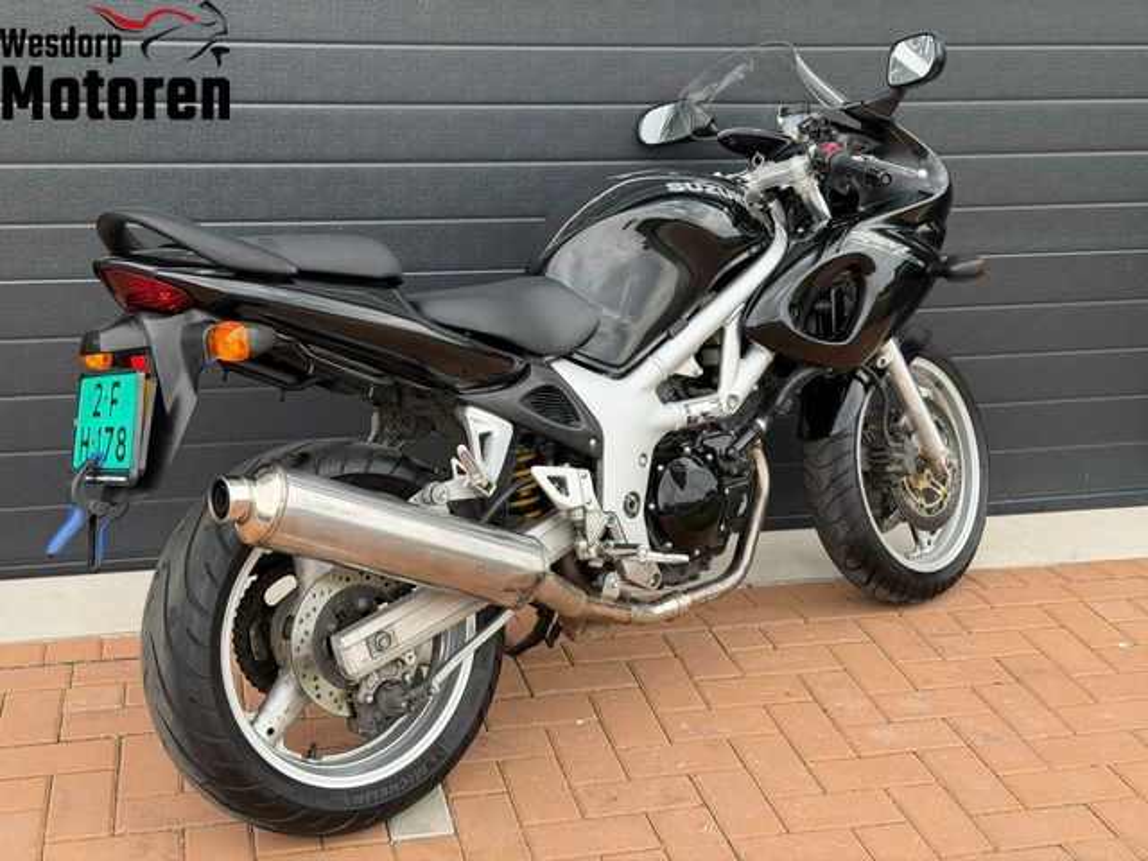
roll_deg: -0.8
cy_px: 430
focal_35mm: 48
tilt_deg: -16.1
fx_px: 1592
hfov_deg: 39.7
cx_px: 574
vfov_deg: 30.3
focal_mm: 6.76
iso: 80
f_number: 1.78
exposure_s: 1/1133
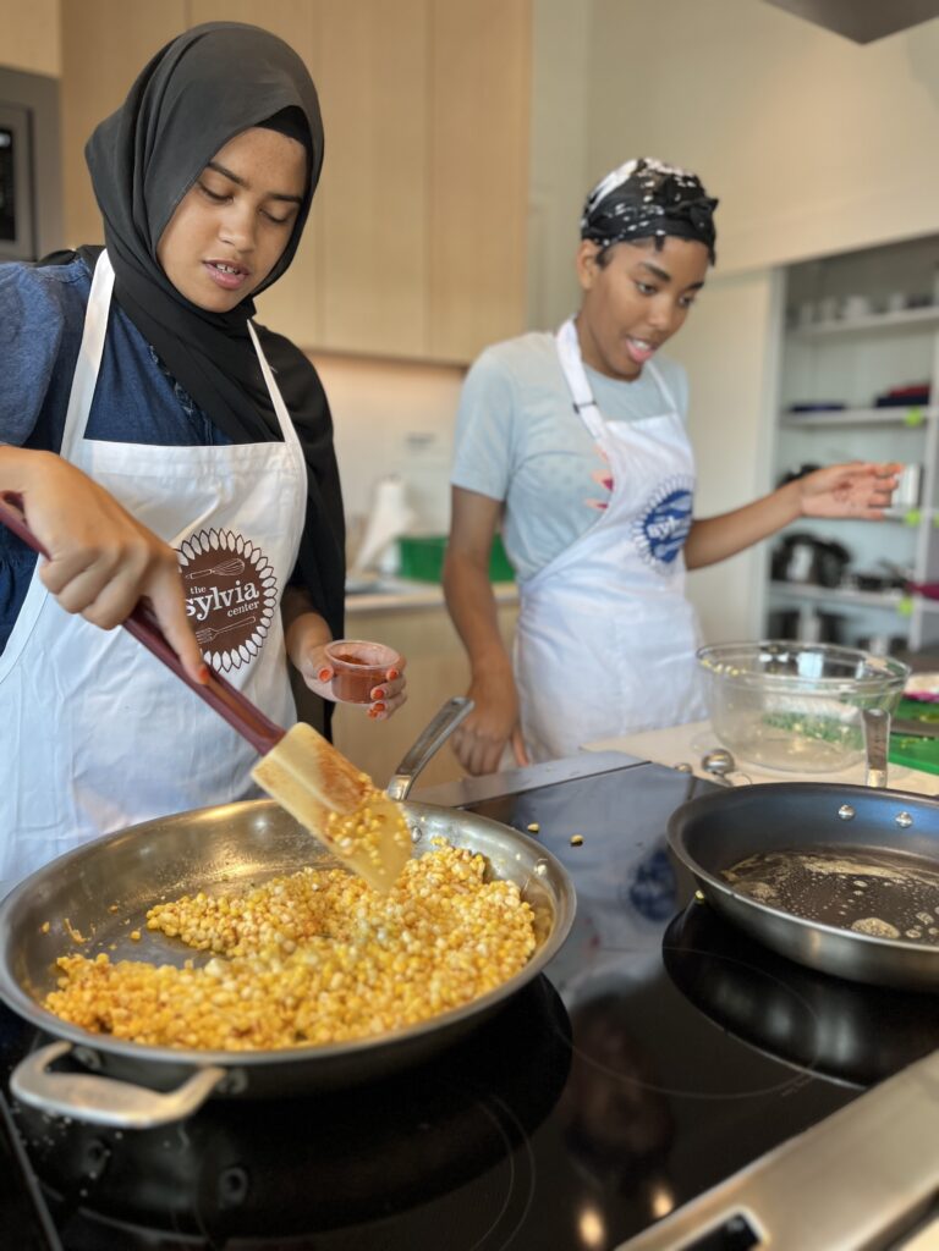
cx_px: 470
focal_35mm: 26
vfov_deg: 67.3
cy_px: 626
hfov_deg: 53.1
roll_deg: +0.0
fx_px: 940
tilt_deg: -9.6
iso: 80
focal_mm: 5.1
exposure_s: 1/120
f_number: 1.6
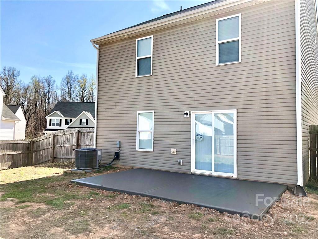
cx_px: 159
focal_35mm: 28
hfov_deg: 63.4
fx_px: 257
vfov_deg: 49.7
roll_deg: -1.6
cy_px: 120
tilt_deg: +2.8
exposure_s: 1/783
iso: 20
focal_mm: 4
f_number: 1.8
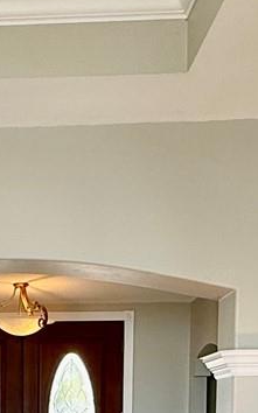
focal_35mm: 67
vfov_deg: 27.3
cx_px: -27
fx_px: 754
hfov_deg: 18.6
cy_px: 484
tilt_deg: -2.6
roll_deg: -0.1
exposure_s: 1/120
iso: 125
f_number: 2.2
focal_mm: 2.22
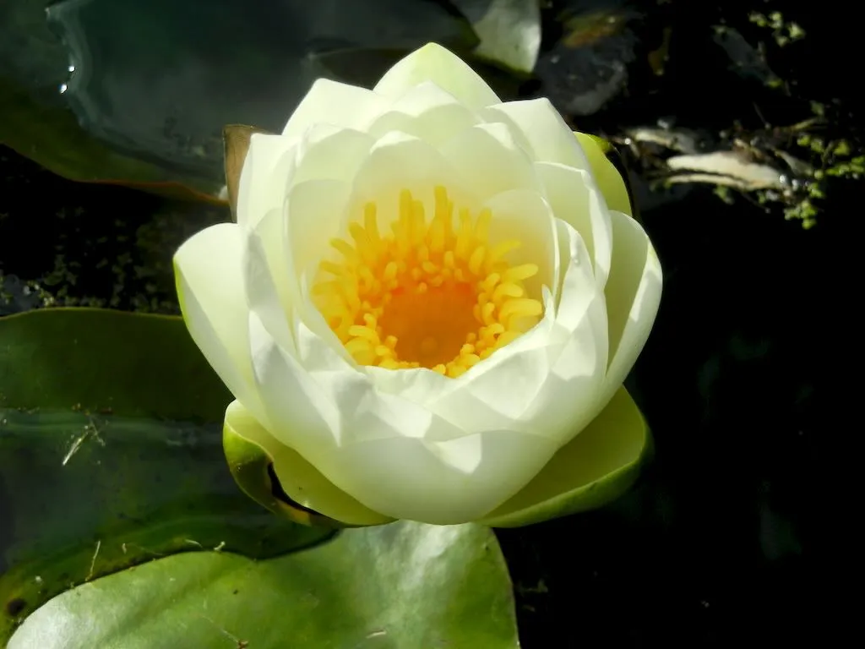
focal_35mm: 77
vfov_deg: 19.1
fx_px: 1924
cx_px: 432
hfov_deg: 25.3
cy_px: 324
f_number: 8.6
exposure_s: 1/346
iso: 160
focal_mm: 13.9
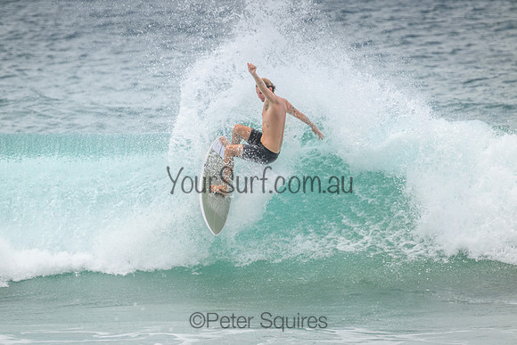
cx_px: 258
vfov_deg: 1.7
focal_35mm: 800
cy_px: 172
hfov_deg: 2.6
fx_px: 11491
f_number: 11
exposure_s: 1/2000
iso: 800
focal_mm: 800
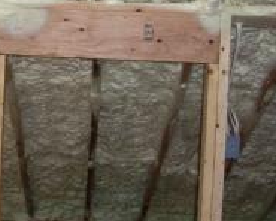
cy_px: -3
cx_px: 16
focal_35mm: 90
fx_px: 735
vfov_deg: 16.7
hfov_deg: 20.7
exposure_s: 1/60
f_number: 2.8
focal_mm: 7.9
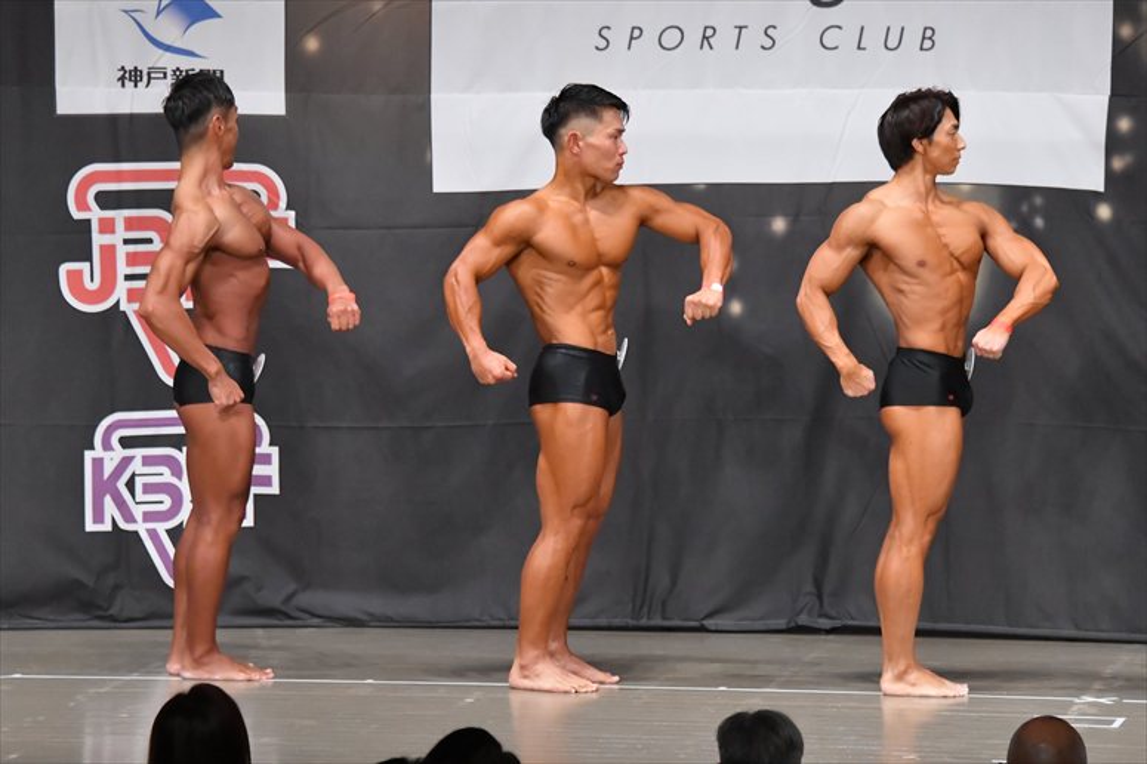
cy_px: 382
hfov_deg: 10.2
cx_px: 574
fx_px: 6433
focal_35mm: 202
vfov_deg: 6.8
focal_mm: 135
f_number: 5.6
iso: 6400
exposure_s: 1/400
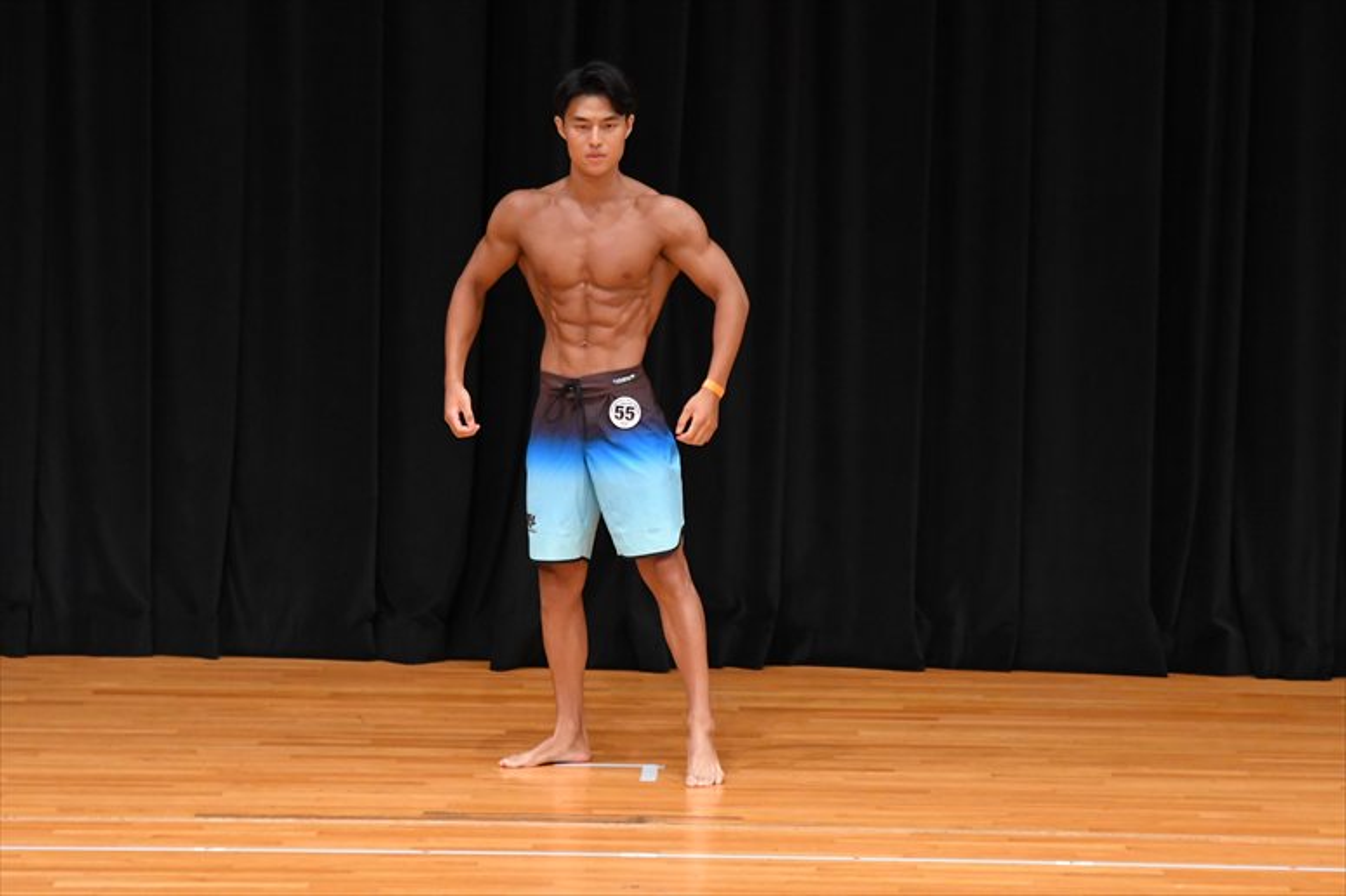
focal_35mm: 270
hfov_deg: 7.6
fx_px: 10090
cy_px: 448
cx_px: 673
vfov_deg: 5.1
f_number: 5.6
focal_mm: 180
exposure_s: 1/400
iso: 4000
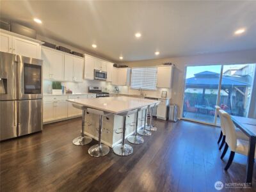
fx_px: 96
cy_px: 96
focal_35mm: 13
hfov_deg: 106.2
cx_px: 128
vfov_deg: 89.9
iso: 320
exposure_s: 1/60
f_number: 2.2
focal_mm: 2.2
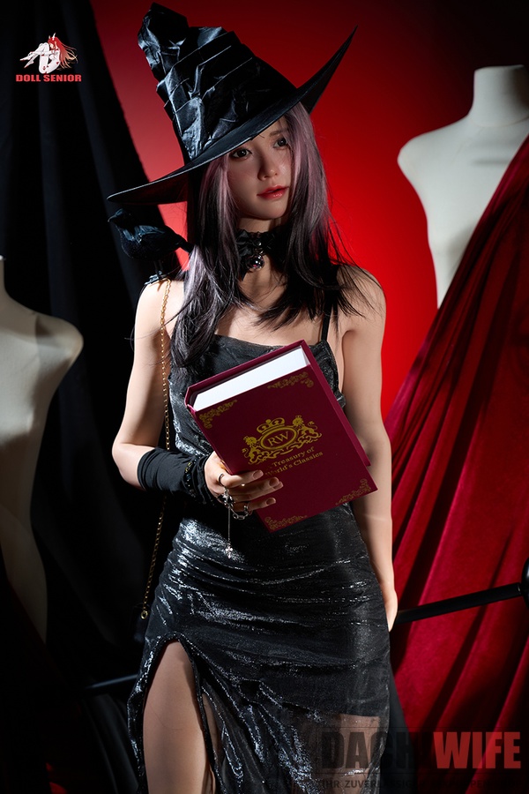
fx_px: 1543
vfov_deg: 28.8
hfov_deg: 19.5
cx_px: 264
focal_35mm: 70
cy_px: 397
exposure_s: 1/200
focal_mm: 70
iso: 100
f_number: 2.8
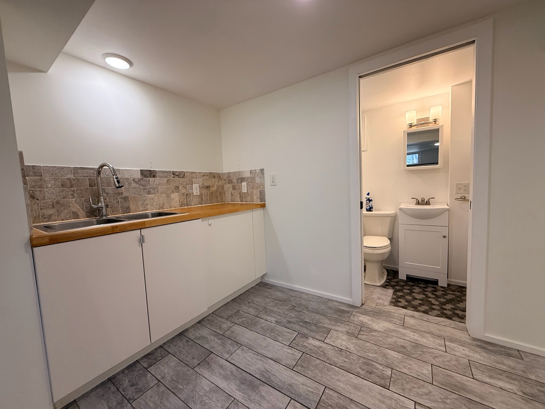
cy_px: 204
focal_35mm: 14
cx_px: 272
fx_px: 220
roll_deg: +1.4
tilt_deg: -4.3
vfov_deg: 85.7
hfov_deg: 102.1
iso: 250
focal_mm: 2.22
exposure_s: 1/120
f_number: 2.2
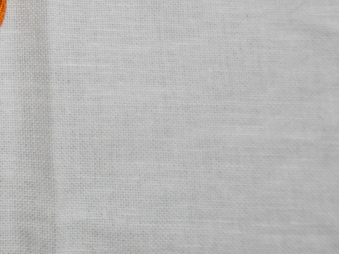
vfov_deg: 20.4
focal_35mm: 70
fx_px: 685
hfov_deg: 24.5
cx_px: -93
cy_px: 1
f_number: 3.2
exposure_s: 1/13
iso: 400
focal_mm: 4.6
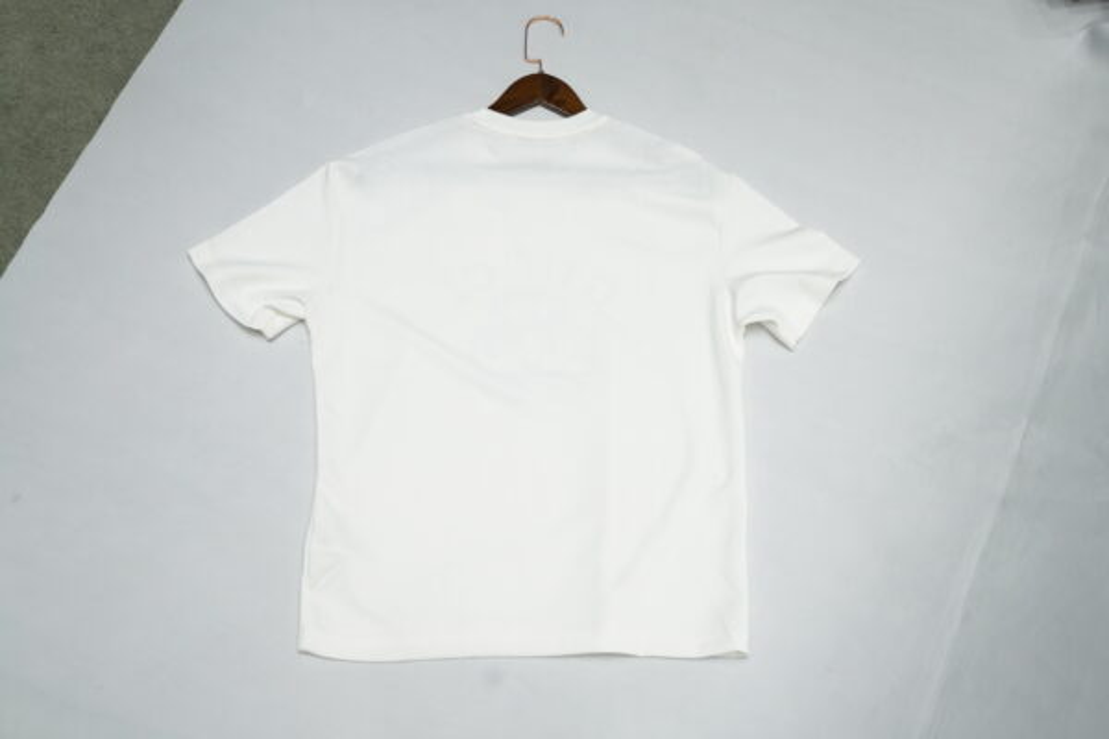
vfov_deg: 27.0
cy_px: 370
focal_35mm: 50
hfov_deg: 39.6
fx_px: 1540
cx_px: 554
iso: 640
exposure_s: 1/200
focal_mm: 50
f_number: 4
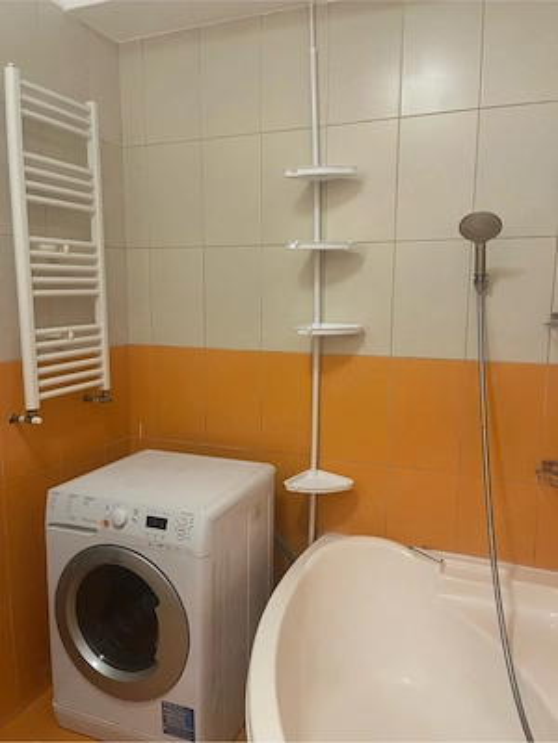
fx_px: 559
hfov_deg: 53.1
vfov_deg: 67.3
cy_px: 372
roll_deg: +1.2
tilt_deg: -8.0
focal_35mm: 26
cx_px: 279
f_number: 1.6
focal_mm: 5.1
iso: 320
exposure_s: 1/50
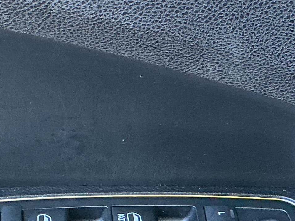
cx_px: 178
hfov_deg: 16.1
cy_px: 16
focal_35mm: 122
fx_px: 1040
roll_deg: -5.2
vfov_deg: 12.1
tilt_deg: -30.2
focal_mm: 3
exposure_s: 1/60
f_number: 1.8
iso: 160
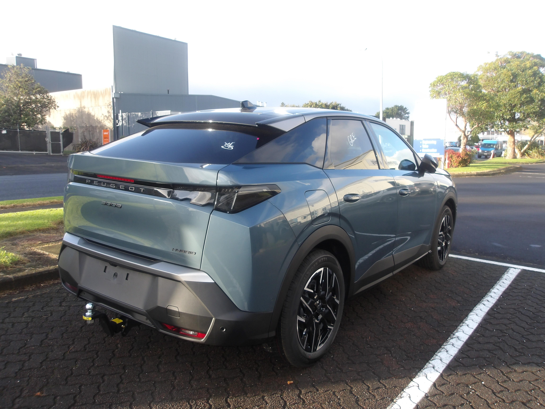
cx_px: 272
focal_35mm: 27
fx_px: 425
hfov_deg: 65.3
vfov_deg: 51.4
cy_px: 204
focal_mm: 4.9
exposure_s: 1/168
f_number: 3
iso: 100
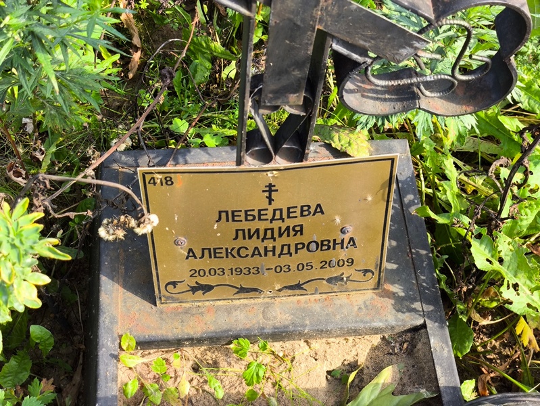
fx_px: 780
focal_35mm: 50
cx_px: 270
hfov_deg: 38.2
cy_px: 203
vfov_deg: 29.1
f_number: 1.7
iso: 50
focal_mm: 4.71
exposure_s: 1/204
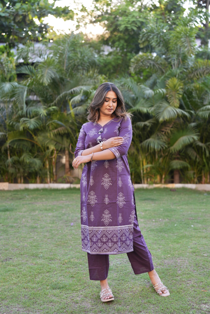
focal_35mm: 50
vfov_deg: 39.6
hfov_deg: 27.0
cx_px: 105
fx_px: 437
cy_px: 157
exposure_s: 1/640
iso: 250
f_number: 2.5
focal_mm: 50
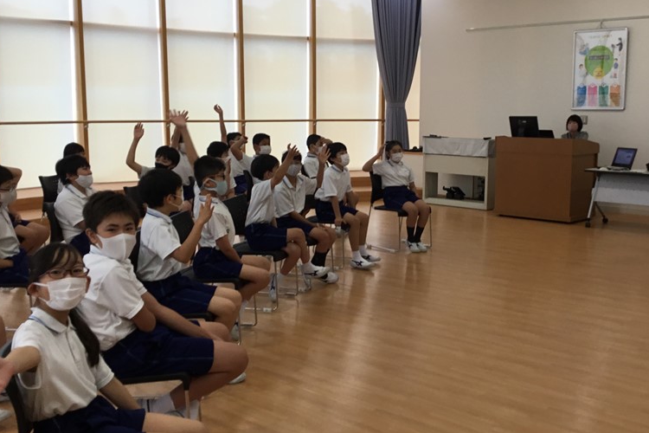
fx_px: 793
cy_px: 215
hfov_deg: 44.4
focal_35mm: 44
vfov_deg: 30.5
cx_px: 363
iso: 32
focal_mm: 3.3
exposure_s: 1/60
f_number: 2.4
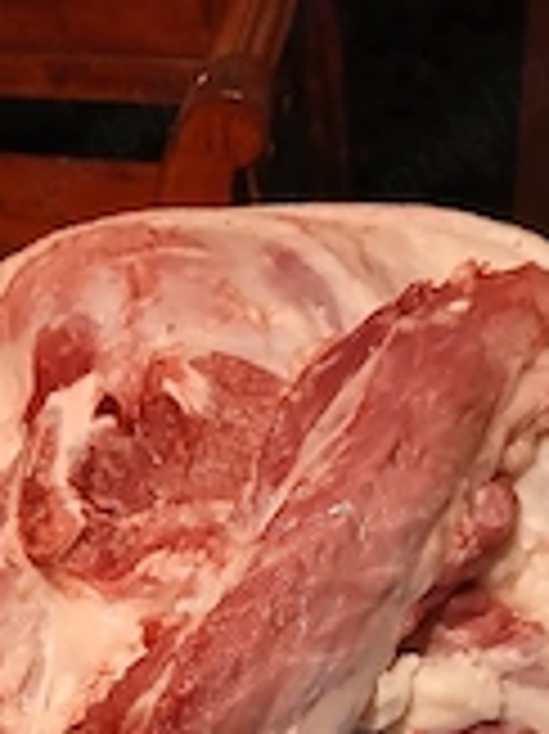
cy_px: 856
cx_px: 261
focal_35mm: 64
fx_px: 1355
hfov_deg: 22.9
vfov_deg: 27.1
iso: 320
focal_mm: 3.98
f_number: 1.8
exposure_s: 1/25.1
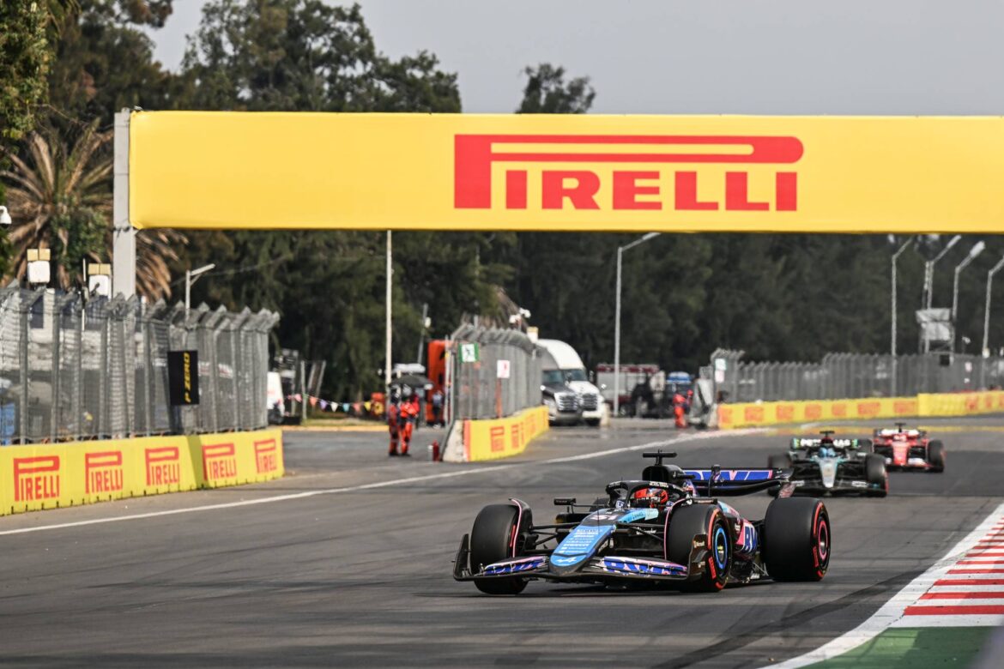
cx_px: 502
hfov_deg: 10.3
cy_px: 334
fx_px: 5577
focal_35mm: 200
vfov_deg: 6.9
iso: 200
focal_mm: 200
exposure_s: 1/2000
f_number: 4.5
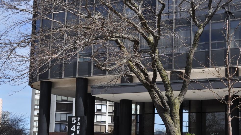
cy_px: 103
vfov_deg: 19.3
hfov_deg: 33.6
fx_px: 396
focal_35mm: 62
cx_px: 152
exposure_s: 1/320
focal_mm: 24
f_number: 9
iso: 200
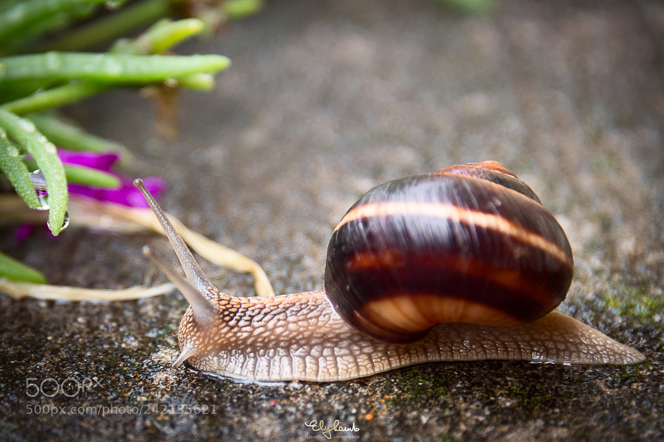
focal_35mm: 300
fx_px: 5532
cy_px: 221
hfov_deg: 6.9
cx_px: 332
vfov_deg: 4.6
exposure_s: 1/80
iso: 400
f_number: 5.6
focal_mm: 300
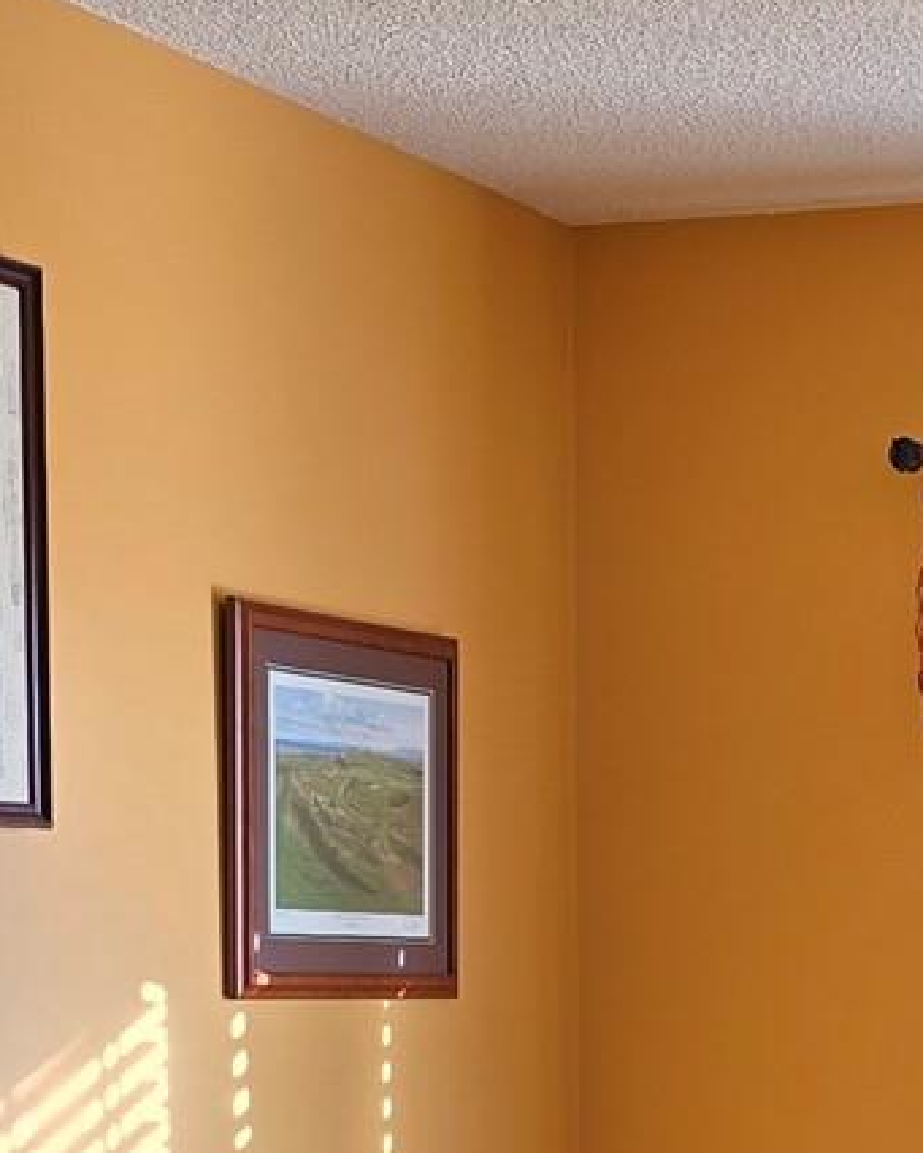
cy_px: 1324
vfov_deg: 17.1
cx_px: 904
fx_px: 3687
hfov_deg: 14.1
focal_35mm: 108
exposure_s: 1/120
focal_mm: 6.3
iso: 25
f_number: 1.7
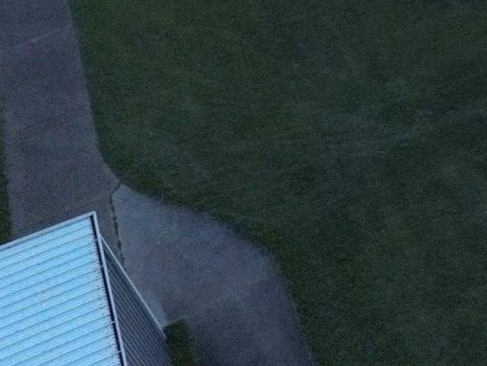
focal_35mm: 78
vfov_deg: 17.4
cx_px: 727
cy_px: -144
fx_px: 1098
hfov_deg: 21.2
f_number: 1.7
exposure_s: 1/4
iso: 1160
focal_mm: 6.72
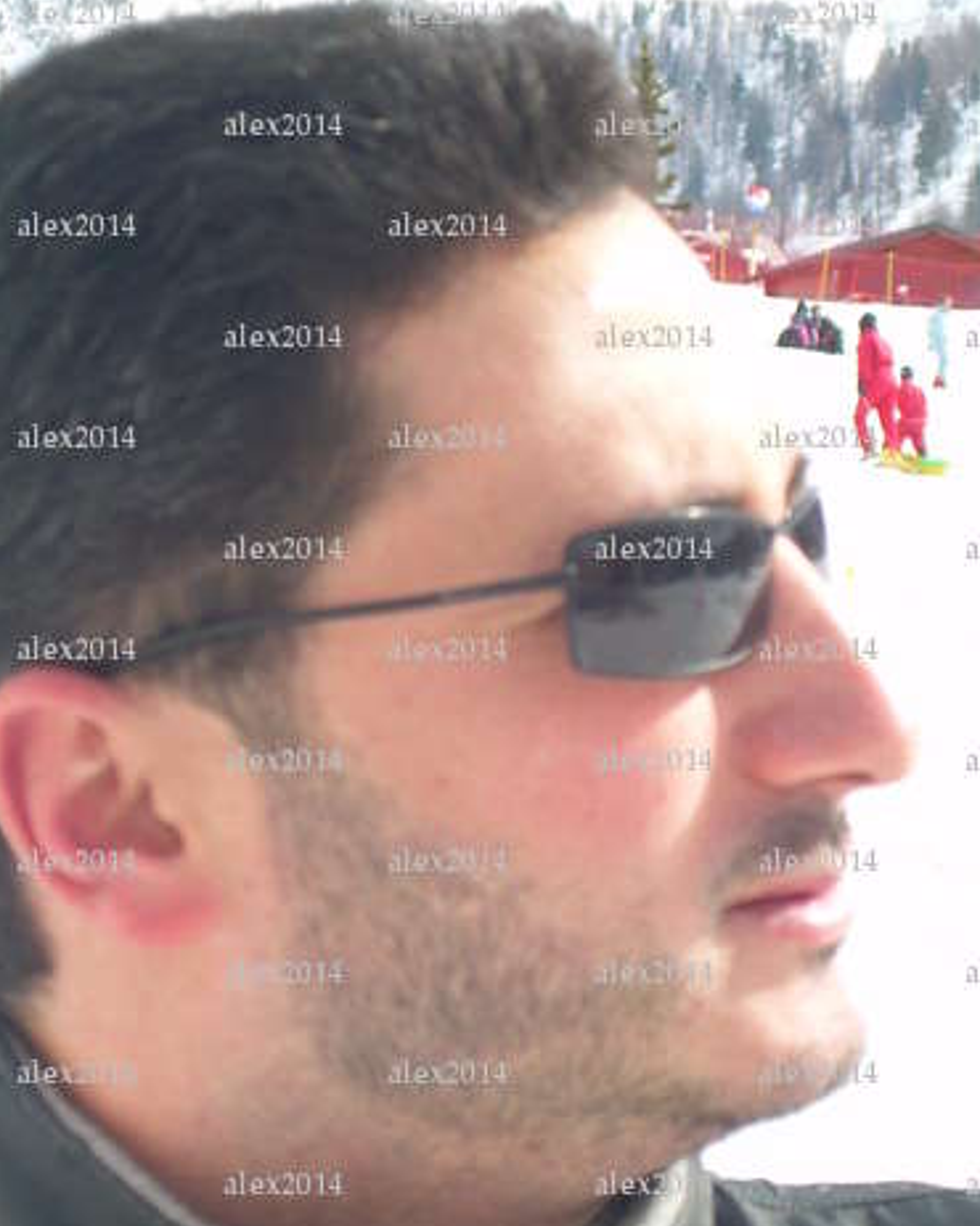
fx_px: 4208
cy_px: 636
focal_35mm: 116
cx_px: 486
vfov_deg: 16.6
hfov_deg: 13.3
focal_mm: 18.9
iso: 50
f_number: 4.9
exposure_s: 1/193
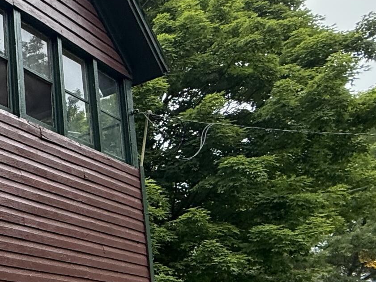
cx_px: -231
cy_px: 275
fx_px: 543
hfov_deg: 25.1
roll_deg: +0.4
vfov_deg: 27.6
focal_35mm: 50
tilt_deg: +9.8
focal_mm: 2.22
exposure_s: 1/304
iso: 64
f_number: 2.2
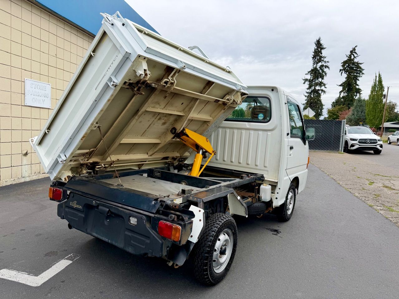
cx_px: 200
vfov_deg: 56.8
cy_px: 150
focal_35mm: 24
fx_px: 277
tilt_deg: -5.0
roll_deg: -2.7
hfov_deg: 71.6
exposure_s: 1/1901
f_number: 1.78
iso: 80
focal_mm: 6.76
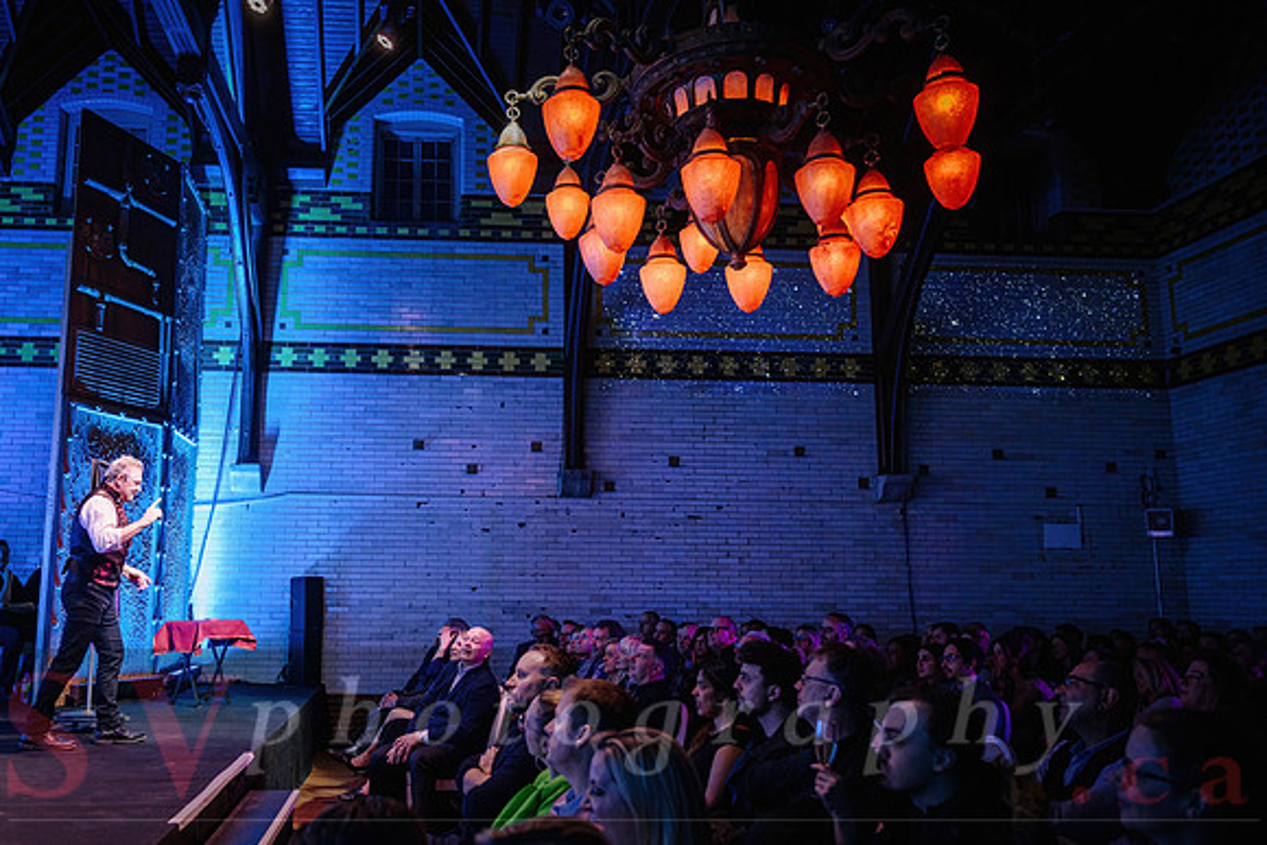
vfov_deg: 43.7
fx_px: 1053
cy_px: 418
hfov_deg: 61.3
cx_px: 481
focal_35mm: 30
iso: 1600
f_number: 2.8
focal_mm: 24
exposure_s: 1/125
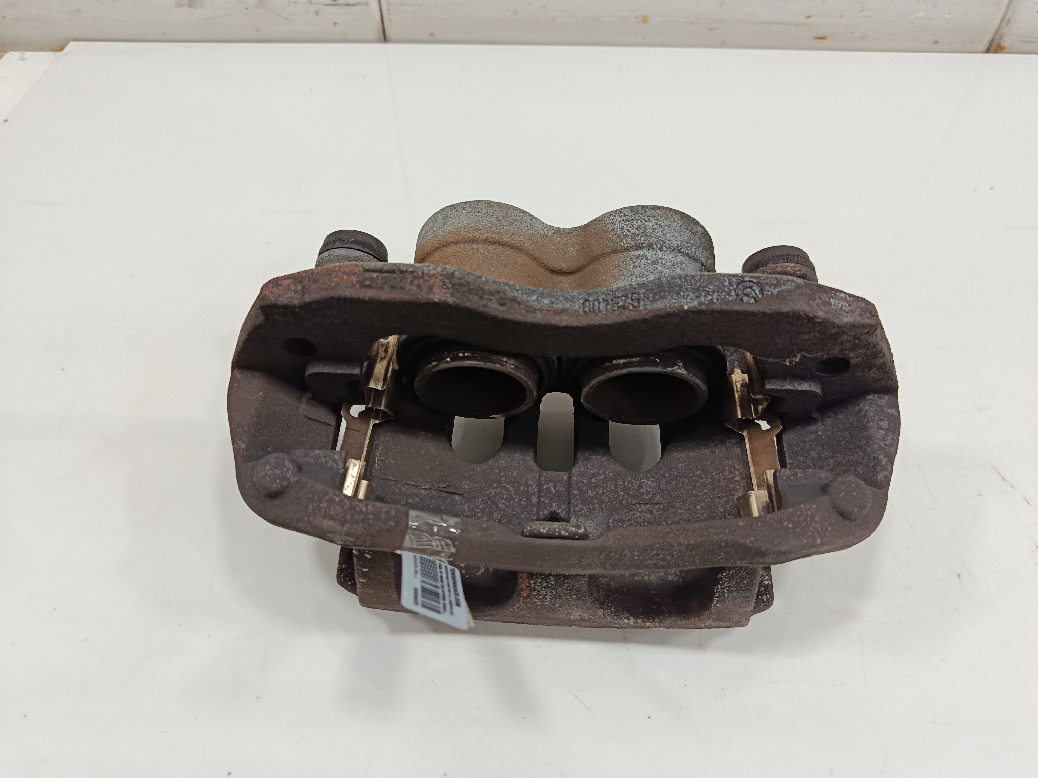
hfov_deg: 71.6
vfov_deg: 56.8
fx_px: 720
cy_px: 389
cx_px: 519
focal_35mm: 24
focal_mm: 5.24
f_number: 1.7
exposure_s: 1/50
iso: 608
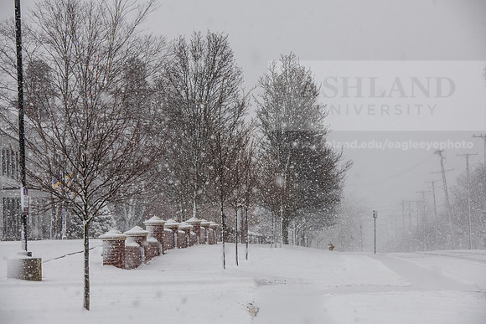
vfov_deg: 11.2
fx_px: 1647
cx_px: 243
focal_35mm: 122
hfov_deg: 16.8
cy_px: 162
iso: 640
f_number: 7.1
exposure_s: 1/640
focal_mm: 122
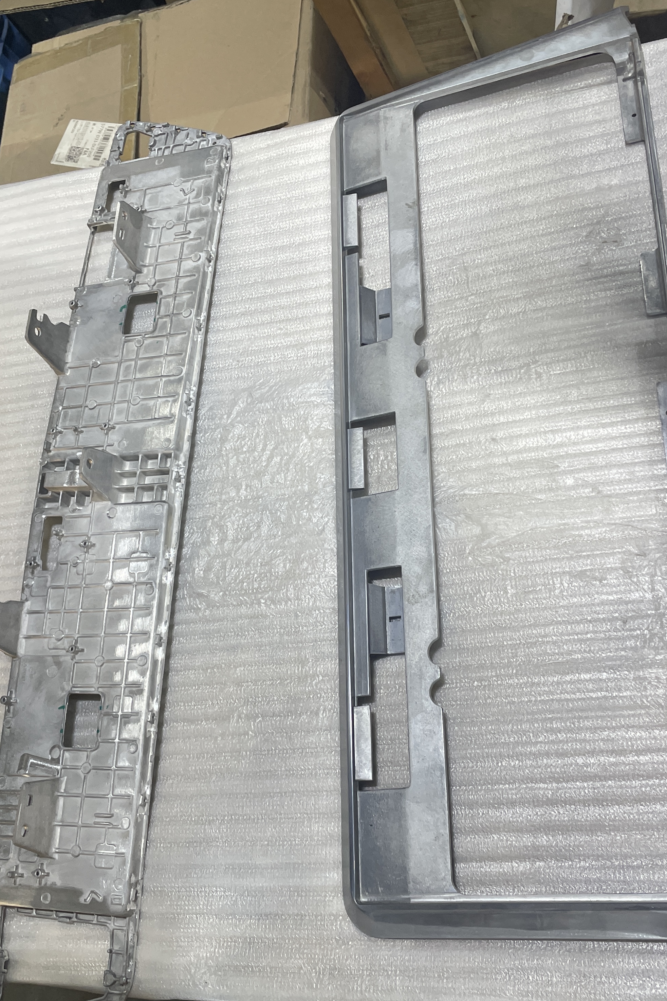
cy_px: 510
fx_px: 1028
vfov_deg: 51.9
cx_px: 334
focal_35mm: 37
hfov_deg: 35.9
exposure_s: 1/100
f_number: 1.6
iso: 80
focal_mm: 4.2
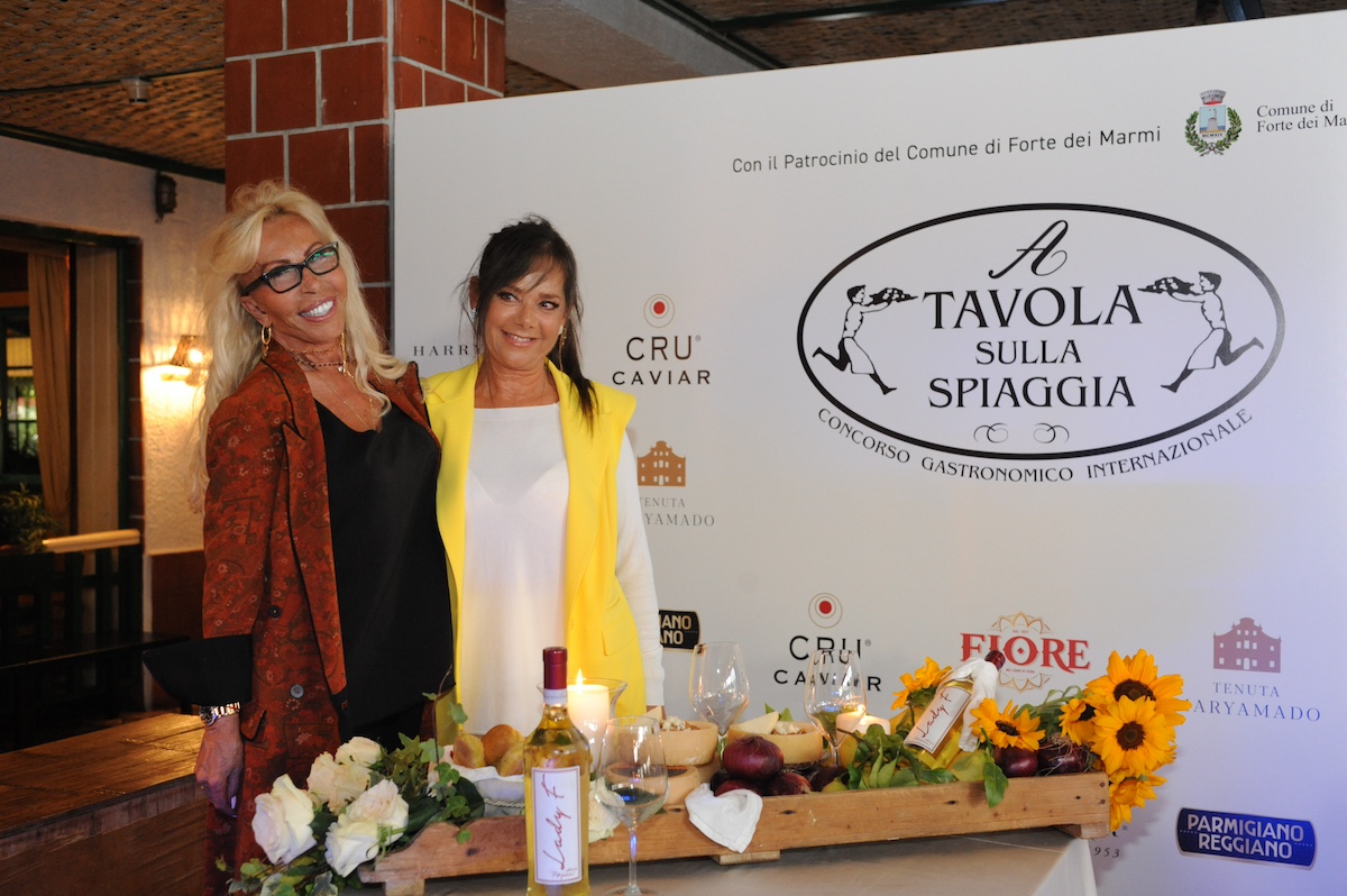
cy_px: 448
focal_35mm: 42
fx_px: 1570
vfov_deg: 31.8
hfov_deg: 46.4
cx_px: 674
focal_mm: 42
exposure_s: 1/60
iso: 3200
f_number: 4.5
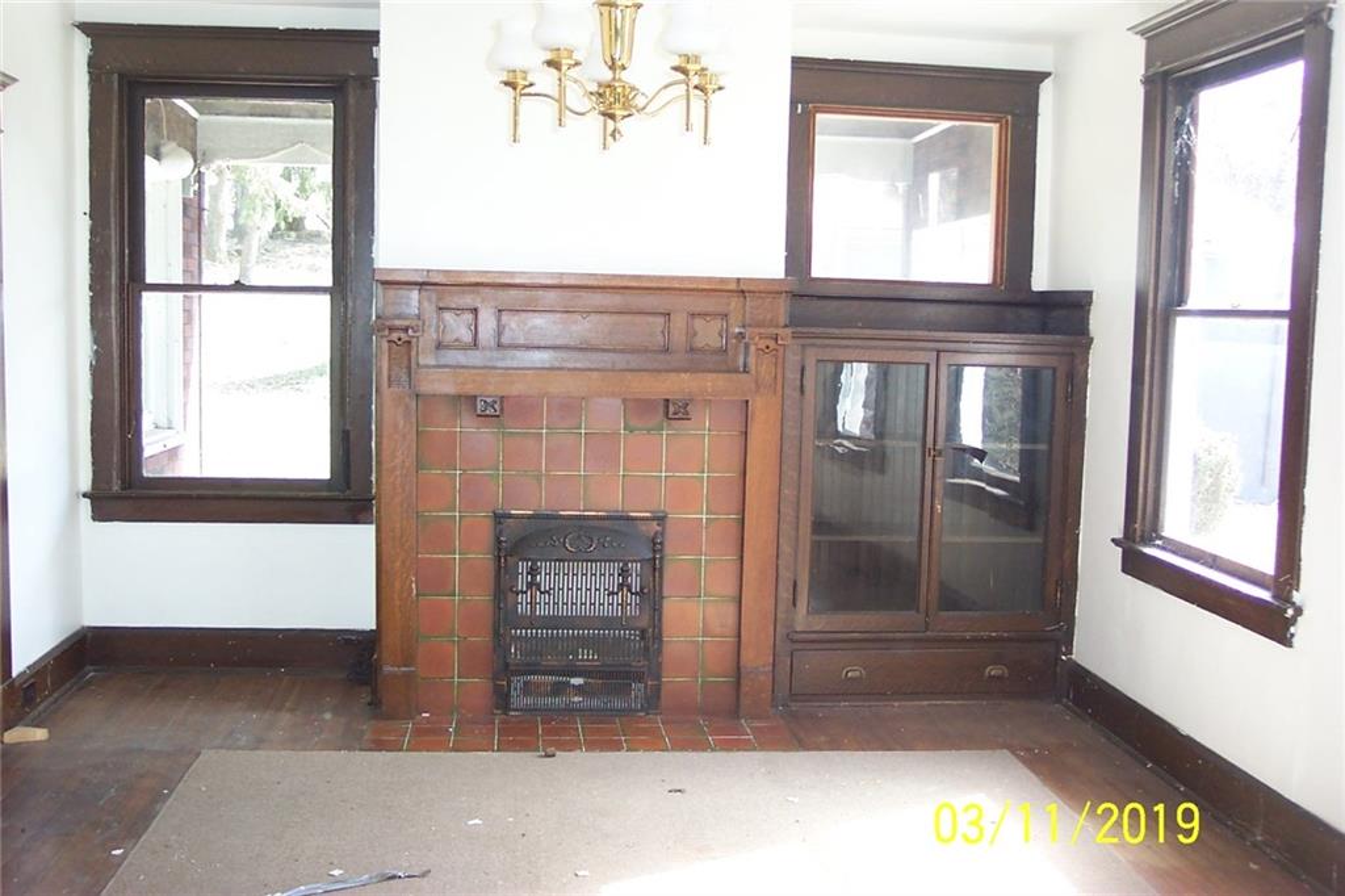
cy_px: 448
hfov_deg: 50.7
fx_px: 1419
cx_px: 672
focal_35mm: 38
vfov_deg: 35.0
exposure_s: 1/60
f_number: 2.8
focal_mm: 8
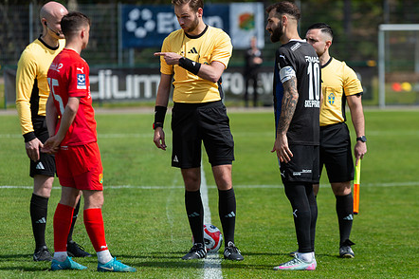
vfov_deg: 5.2
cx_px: 221
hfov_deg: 7.8
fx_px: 3082
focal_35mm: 265
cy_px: 113
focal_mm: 200
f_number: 4
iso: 100
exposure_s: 1/1000
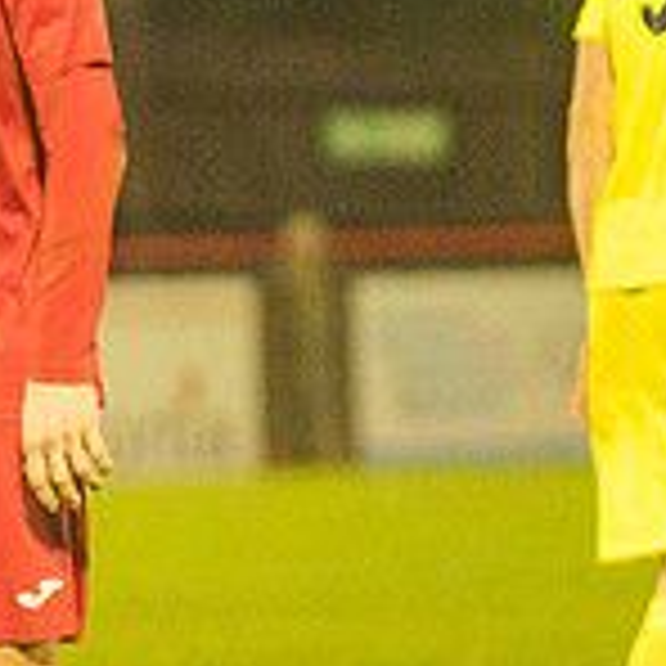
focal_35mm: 992
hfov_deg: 1.8
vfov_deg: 1.8
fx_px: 21593
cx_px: -107
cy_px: 346
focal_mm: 170
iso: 5000
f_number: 2.8
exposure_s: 1/500
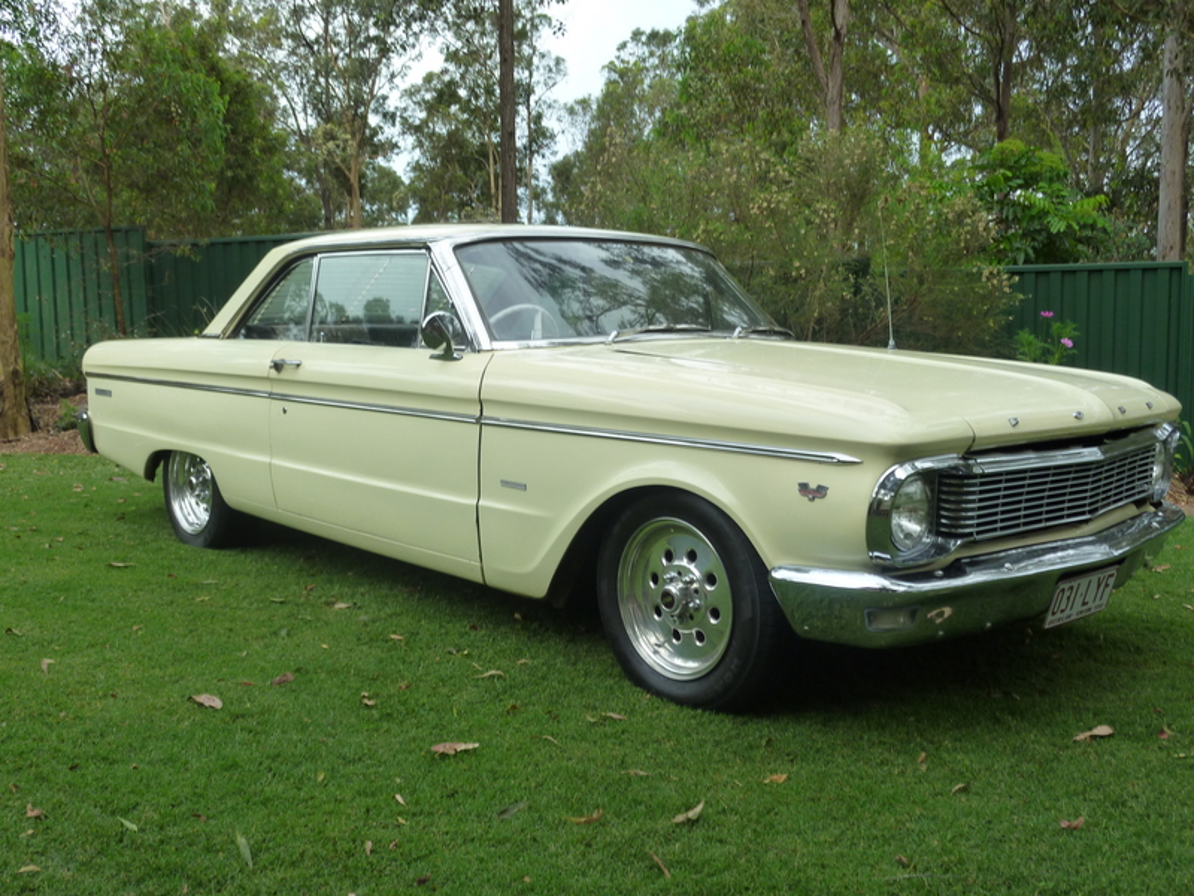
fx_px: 1138
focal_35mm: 33
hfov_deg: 55.4
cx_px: 597
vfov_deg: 42.9
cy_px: 448
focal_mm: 5.9
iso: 125
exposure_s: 1/100
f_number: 3.7
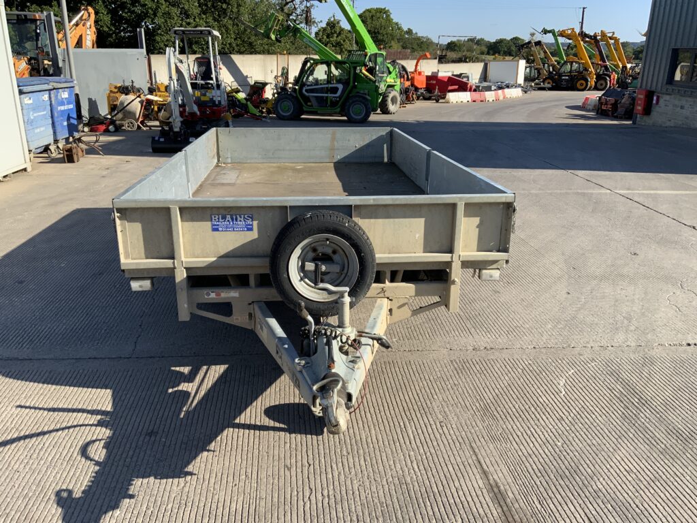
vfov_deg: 48.2
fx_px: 584
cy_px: 262
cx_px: 348
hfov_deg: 61.7
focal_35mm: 29
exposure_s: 1/1221
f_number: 1.8
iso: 16
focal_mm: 3
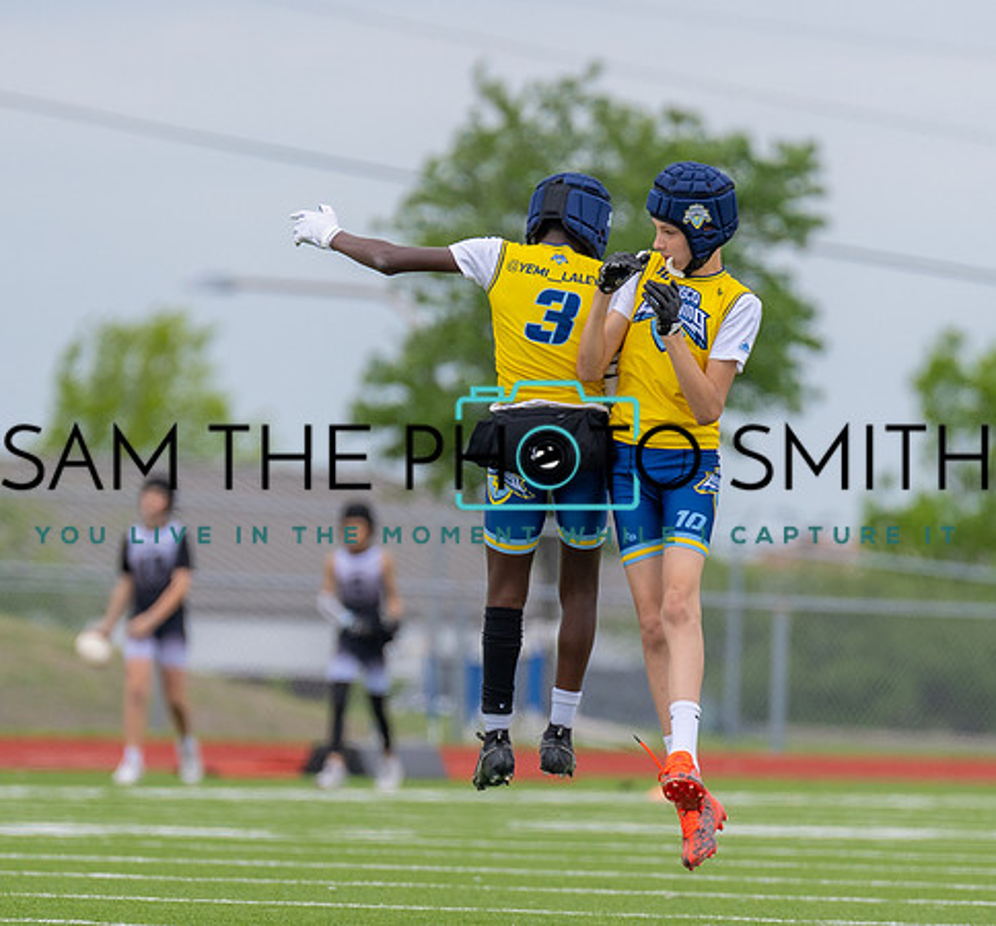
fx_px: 18384
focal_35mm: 585
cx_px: 515
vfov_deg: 2.9
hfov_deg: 3.1
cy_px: 573
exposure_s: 1/2000
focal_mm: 200
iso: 100
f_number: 2.8
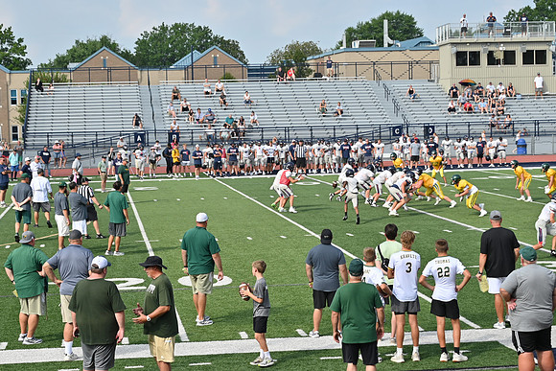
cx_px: 278
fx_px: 1344
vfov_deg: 15.7
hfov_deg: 23.4
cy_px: 186
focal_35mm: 87
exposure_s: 1/800
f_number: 4.5
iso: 100
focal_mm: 58
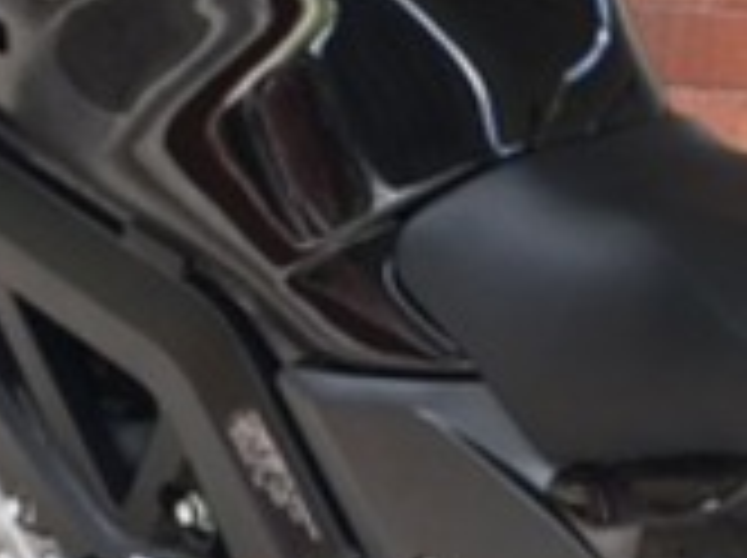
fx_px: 3017
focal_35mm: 140
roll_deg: -6.1
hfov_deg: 14.0
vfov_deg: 10.5
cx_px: 648
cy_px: 536
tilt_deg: -14.1
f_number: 2.2
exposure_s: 1/100
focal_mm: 4.15
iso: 40
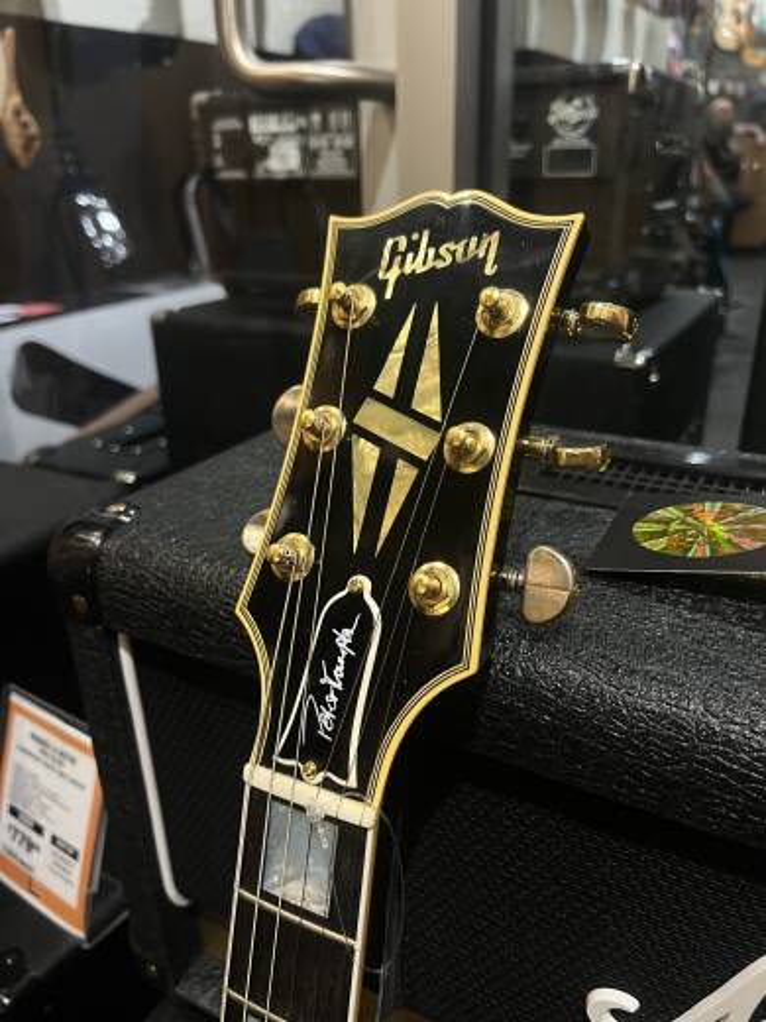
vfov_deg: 67.3
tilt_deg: -24.8
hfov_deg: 53.1
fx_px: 767
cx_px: 383
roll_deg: +2.0
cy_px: 511
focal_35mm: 26
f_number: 1.6
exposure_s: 1/60
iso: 100
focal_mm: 5.1
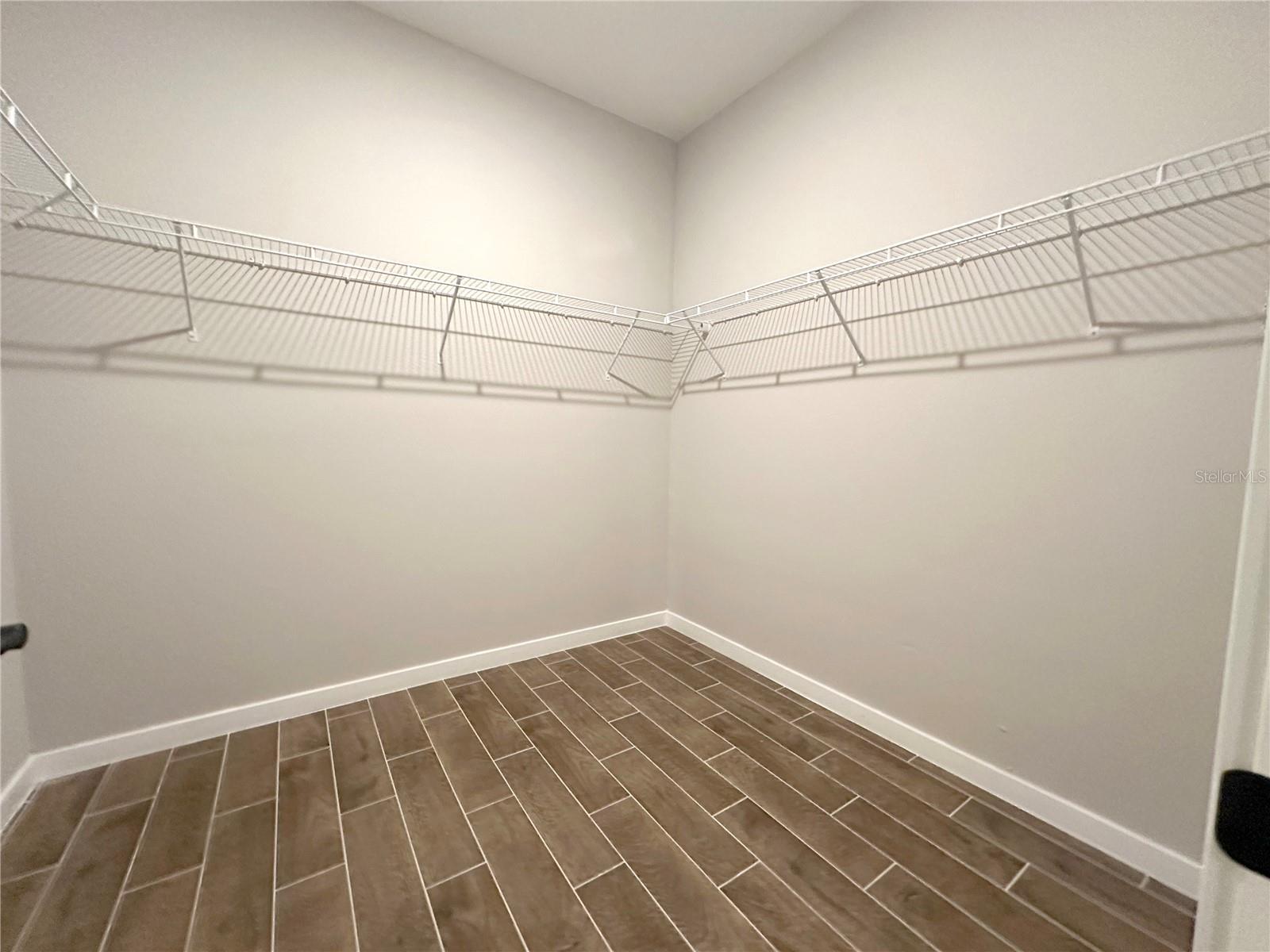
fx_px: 514
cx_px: 635
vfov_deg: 85.7
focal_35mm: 14
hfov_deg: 102.1
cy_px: 476
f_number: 2.2
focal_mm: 2.22
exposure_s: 1/60
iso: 640
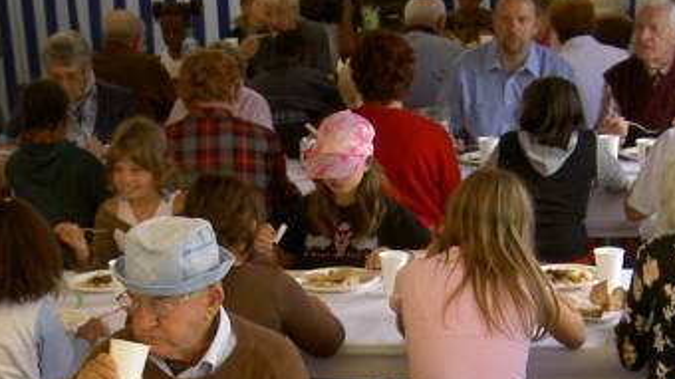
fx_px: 1789
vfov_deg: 11.8
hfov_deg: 21.3
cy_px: 458
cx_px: 254
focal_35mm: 100
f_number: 2.8
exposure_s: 1/100
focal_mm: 8
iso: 100
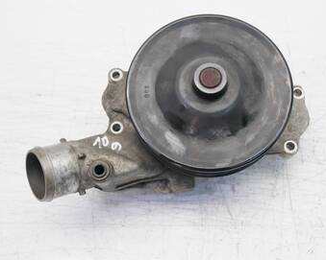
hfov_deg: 39.5
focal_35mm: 47
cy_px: 119
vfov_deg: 32.1
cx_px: 184
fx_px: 453
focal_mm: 17
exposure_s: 1/80
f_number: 4
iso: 200
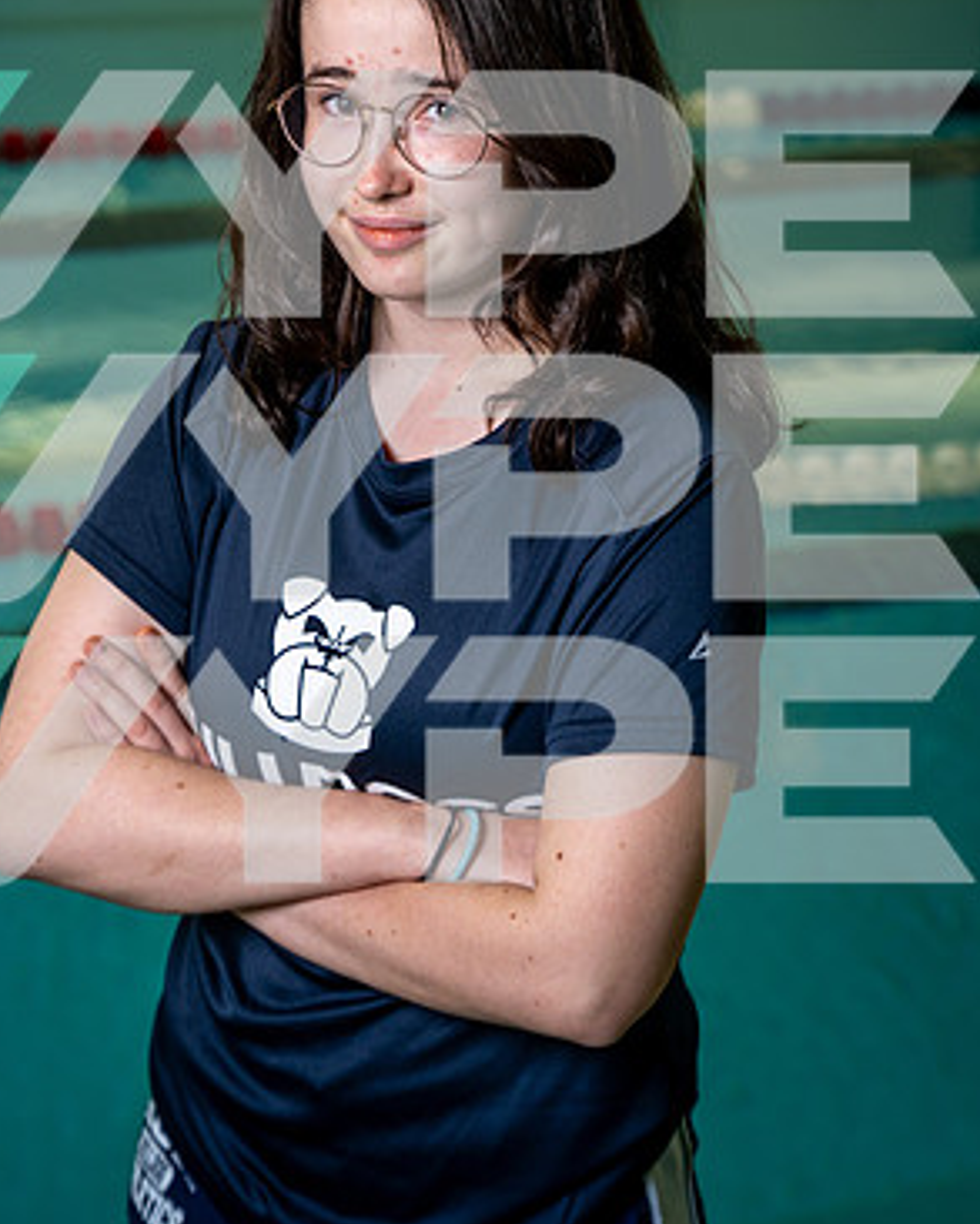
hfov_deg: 12.7
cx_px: 286
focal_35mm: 121
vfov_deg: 15.9
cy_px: 478
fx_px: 4385
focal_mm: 70
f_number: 4.5
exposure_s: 1/250
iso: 200
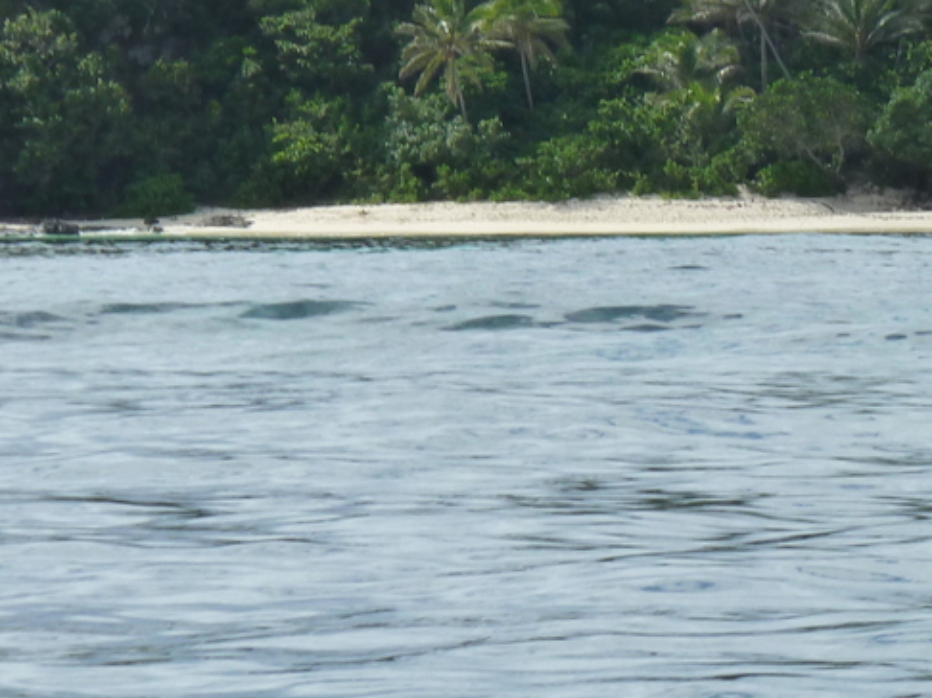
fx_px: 9769
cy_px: 253
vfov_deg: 4.1
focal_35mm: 363
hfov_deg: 5.5
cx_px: 763
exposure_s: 1/500
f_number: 5.6
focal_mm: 24.1
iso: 125
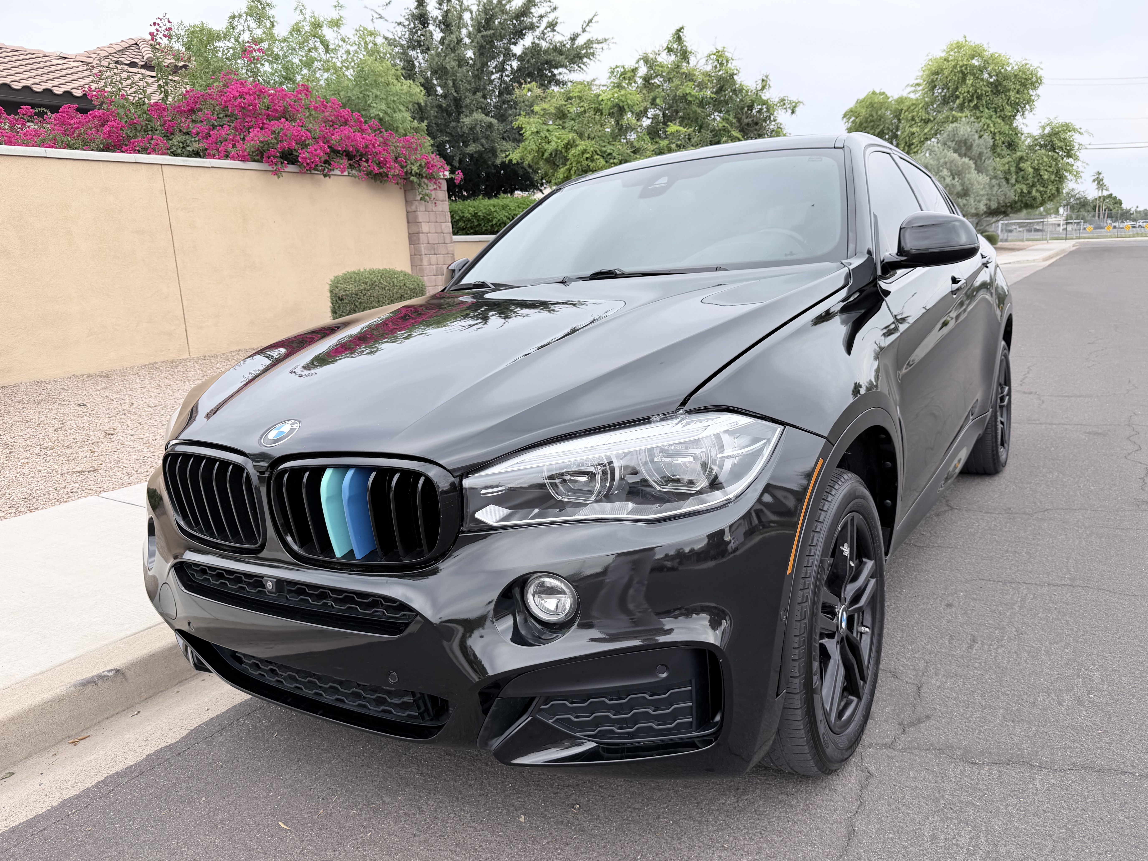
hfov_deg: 69.4
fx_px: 829
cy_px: 428
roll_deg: +3.7
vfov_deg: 54.9
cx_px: 590
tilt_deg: -12.4
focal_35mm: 25
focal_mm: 6.76
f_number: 1.78
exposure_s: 1/543
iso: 80
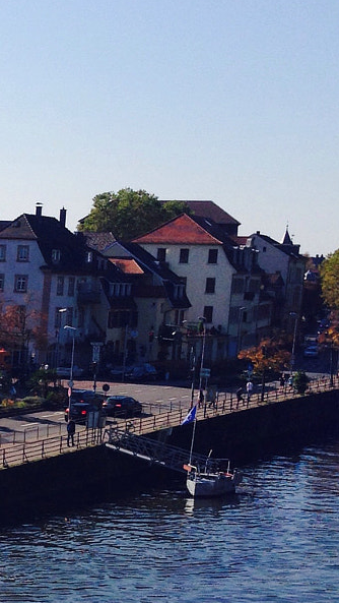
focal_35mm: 97
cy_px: 515
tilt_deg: -7.0
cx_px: -211
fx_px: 1549
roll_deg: -0.6
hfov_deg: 11.8
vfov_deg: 21.6
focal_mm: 4.12
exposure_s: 1/2169
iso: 50
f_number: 2.4
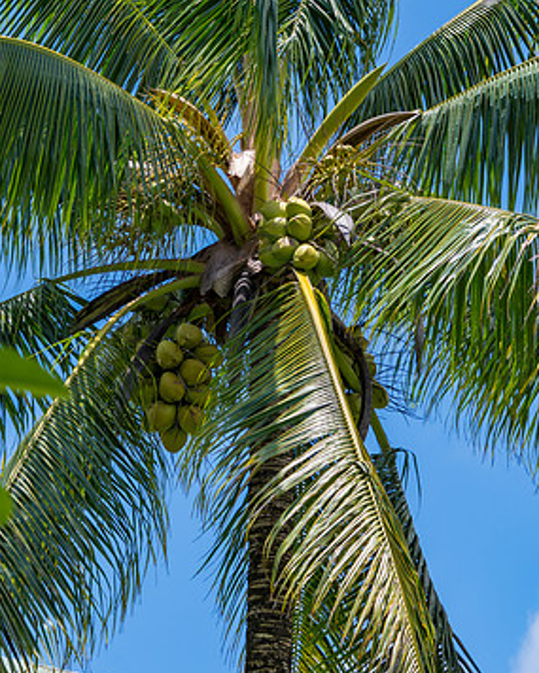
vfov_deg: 12.6
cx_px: 276
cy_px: 259
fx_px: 3050
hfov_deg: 10.1
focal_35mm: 153
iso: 200
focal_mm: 86
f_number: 8
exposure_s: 1/800
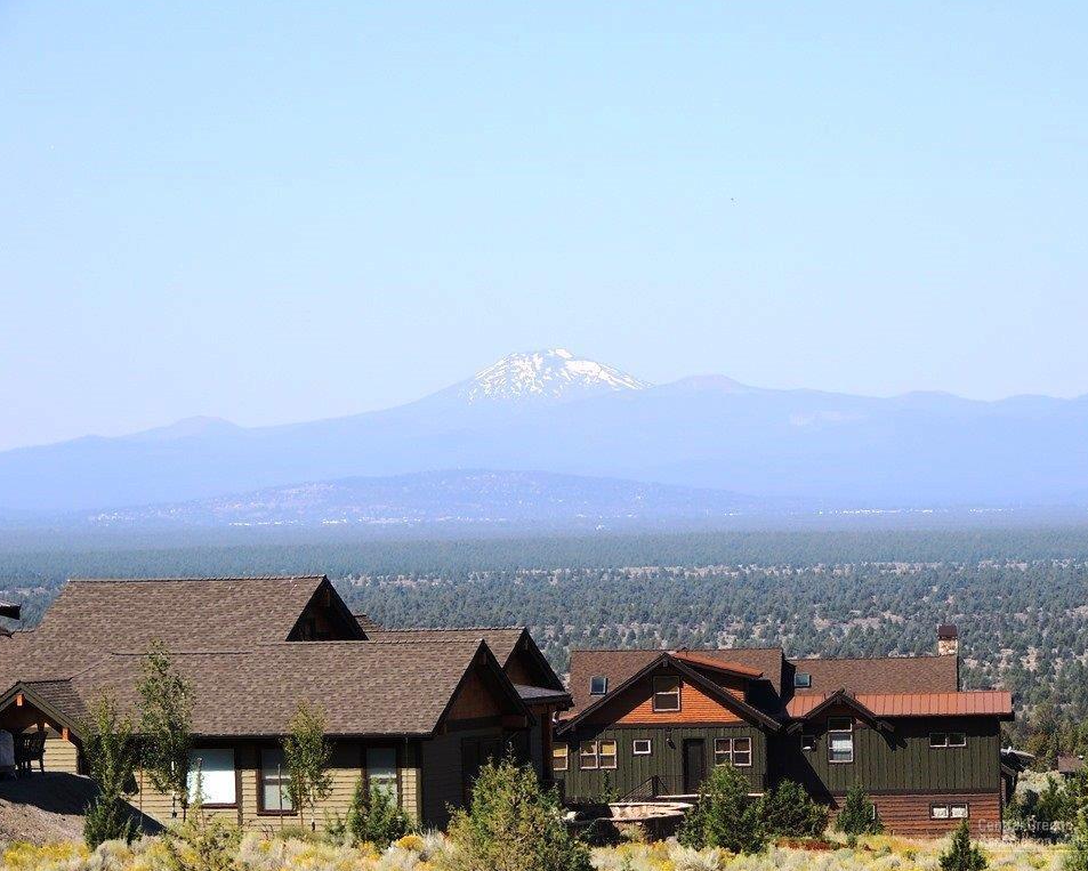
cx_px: 566
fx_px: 6249
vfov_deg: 8.0
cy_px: 435
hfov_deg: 10.0
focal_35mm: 194
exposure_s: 1/800
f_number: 4.6
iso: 100
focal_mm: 33
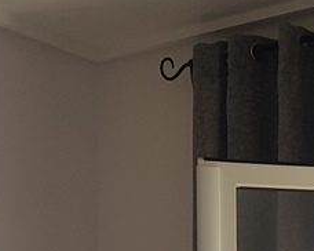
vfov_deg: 10.6
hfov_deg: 14.1
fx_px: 1272
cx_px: 180
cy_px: 445
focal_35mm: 137
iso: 50
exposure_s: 1/228
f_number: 1.9
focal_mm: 6.04
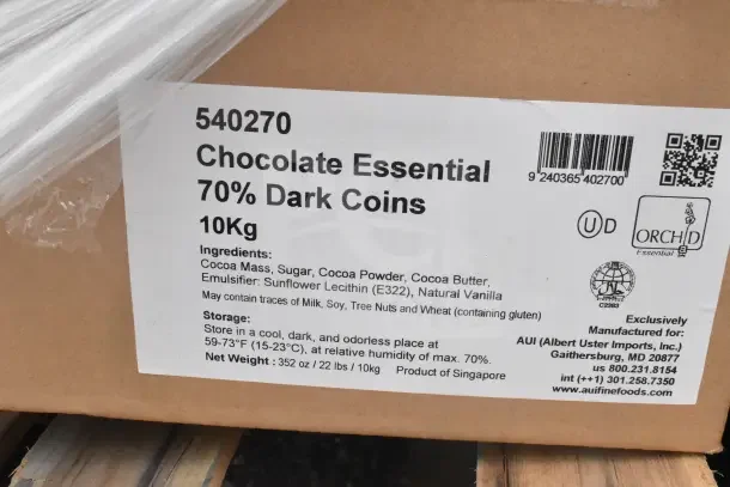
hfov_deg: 47.9
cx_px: 365
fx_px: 821
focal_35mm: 40
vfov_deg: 33.0
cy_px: 244
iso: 6400
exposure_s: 1/800
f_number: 14
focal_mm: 27
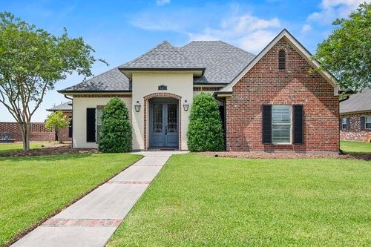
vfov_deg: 51.3
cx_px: 186
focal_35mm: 25
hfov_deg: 71.5
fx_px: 258
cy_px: 124
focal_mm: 25
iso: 250
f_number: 9
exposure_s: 1/640
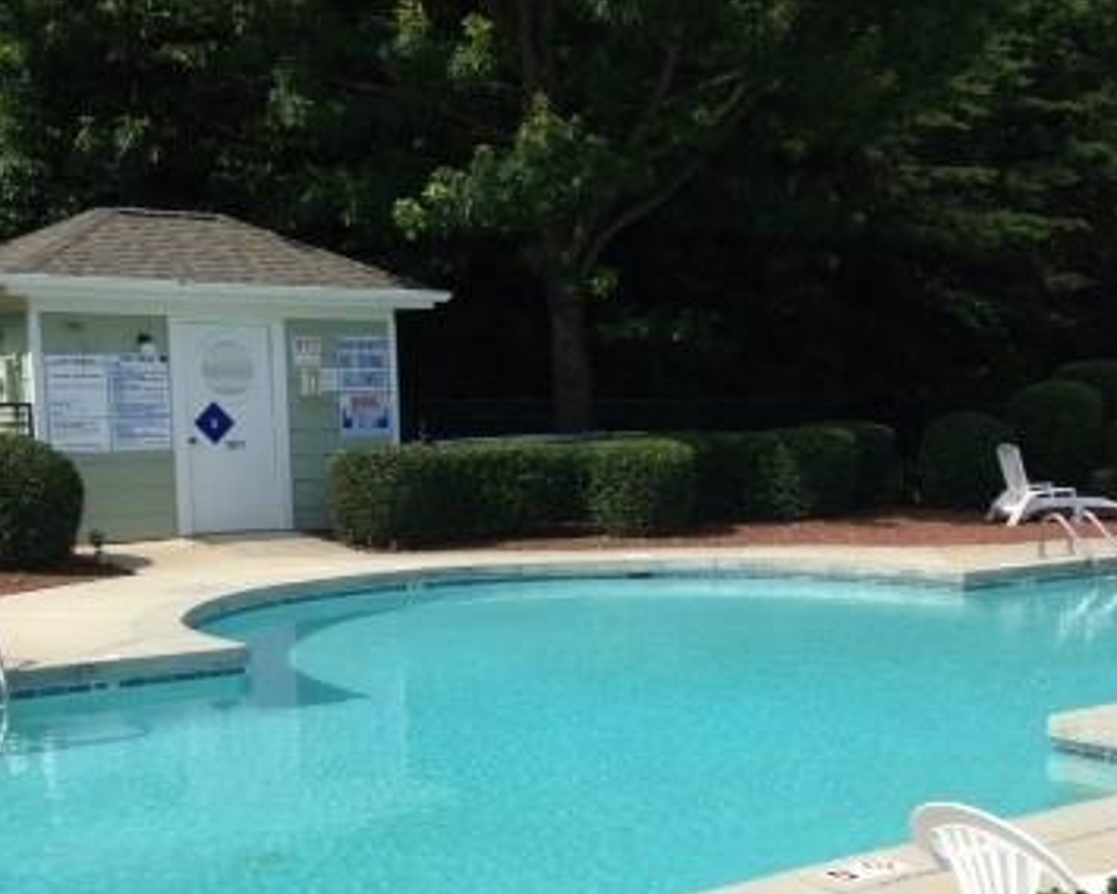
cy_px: 604
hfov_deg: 32.2
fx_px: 1917
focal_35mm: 58
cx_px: 749
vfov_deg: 26.1
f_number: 2.4
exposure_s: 1/1205
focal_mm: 4.13
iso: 50
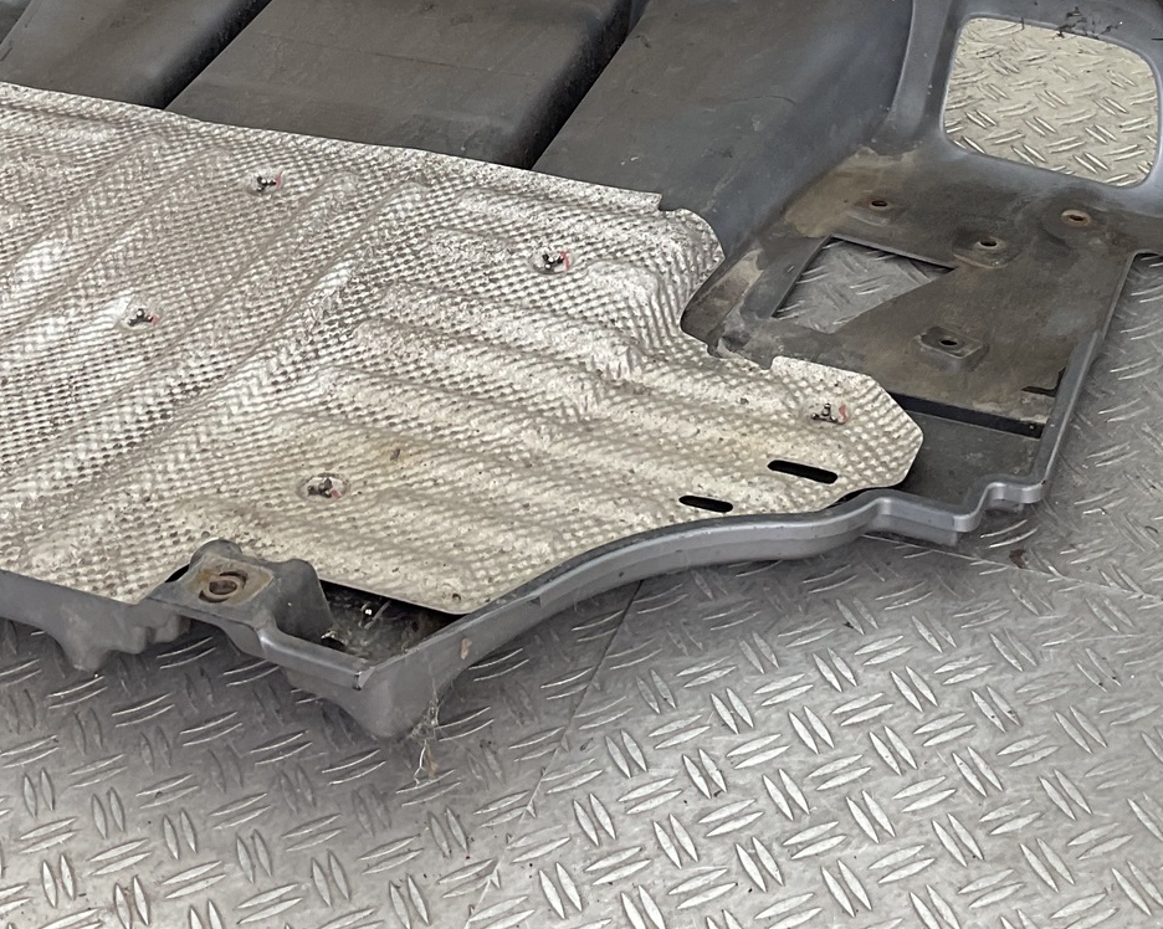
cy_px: 50
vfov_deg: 24.1
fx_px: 2099
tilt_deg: -28.7
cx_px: 550
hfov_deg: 31.0
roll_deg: +4.0
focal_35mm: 61
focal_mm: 3
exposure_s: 1/120
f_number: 1.8
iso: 32
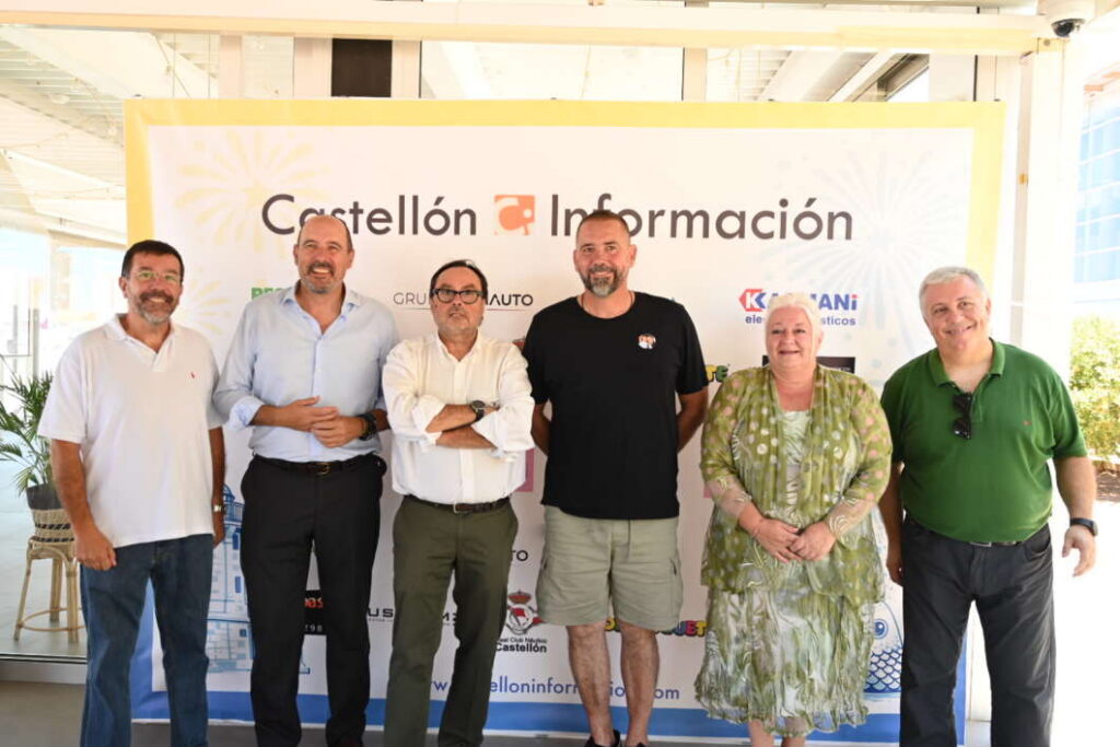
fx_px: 949
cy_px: 374
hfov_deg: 61.1
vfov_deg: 43.0
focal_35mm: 30
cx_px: 560
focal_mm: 30.5
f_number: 5
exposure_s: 1/125
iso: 400
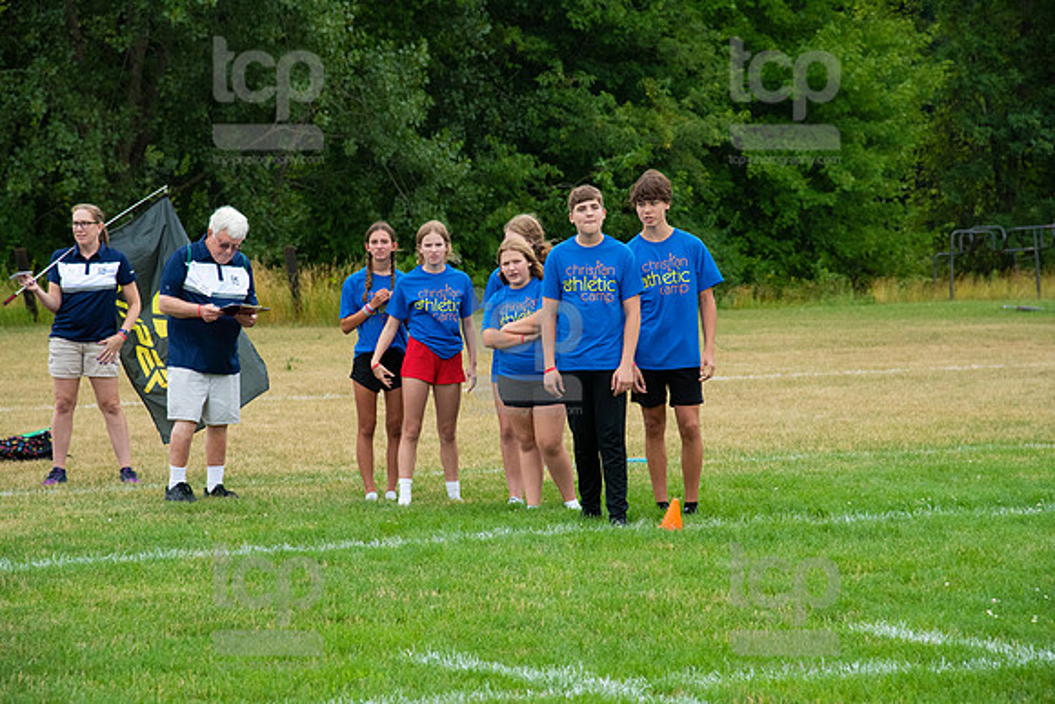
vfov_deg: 11.4
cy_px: 352
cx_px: 528
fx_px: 3517
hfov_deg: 17.1
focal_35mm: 120
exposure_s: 1/1600
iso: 2000
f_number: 5.6
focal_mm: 120
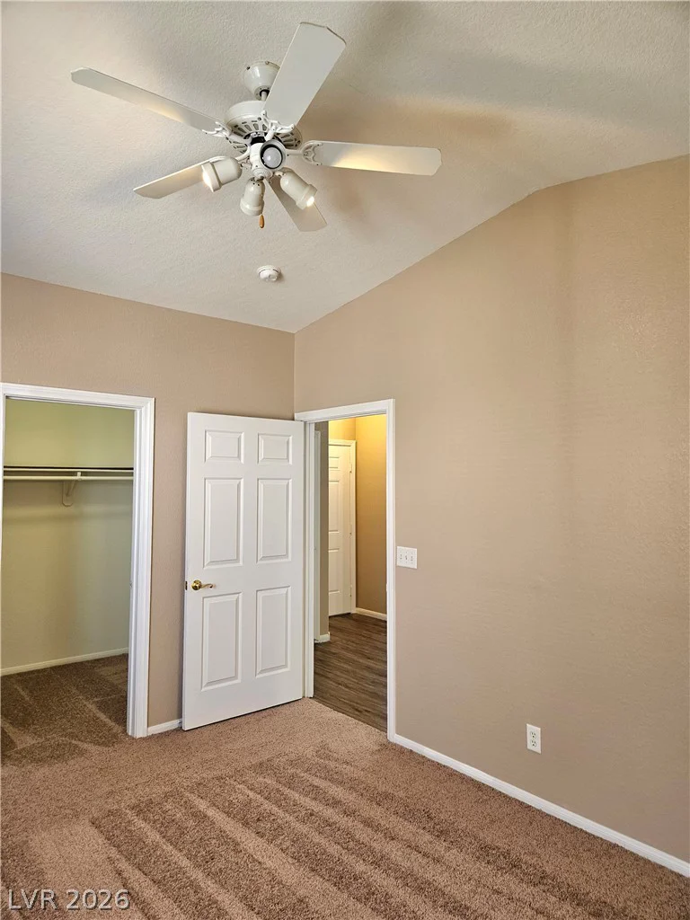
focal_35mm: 23
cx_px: 345
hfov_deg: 58.9
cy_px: 460
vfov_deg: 73.9
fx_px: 611
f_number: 1.8
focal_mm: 5.4
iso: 200
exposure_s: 1/120
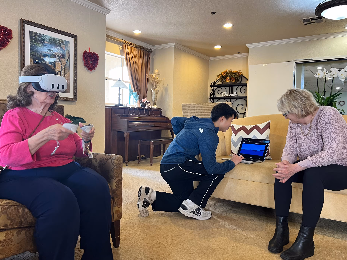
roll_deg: -1.2
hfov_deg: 63.4
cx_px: 179
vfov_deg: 49.7
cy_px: 131
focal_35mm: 28
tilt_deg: -1.9
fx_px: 281
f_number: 1.5
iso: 125
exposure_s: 1/60
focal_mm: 5.7
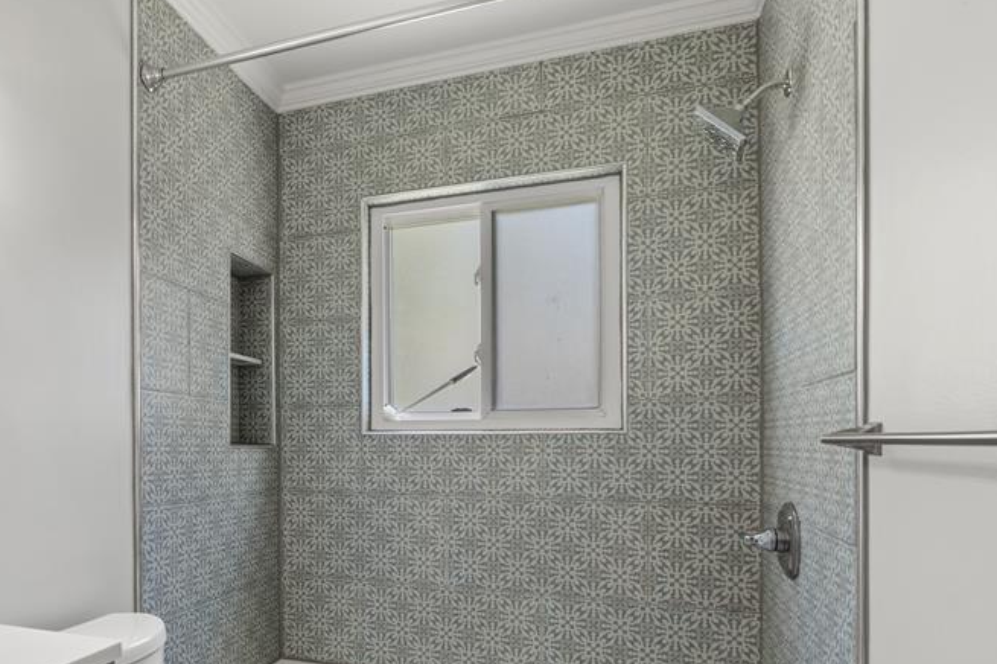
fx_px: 692
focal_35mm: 25
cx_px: 301
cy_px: 460
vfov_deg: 50.0
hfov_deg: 68.7
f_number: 8
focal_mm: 16
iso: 400
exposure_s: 1/5
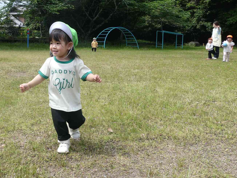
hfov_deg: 45.6
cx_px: 68
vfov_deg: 35.7
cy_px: 63
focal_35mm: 40
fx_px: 274
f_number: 3.4
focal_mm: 4.7
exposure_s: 1/500
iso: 80
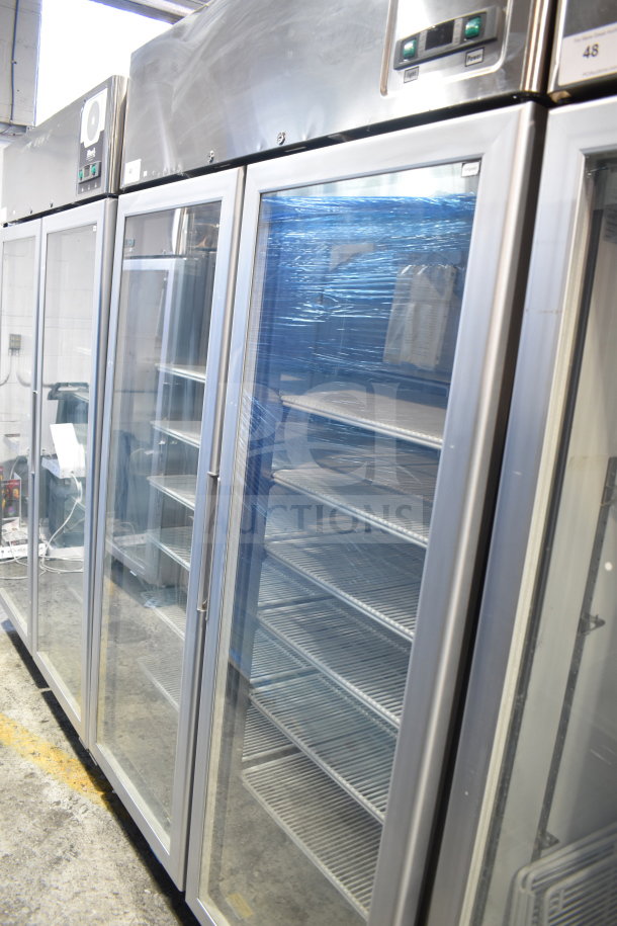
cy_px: 463
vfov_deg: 67.4
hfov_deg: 47.9
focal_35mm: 27
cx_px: 308
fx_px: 694
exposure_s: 1/30
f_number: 3.5
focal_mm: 18
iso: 500
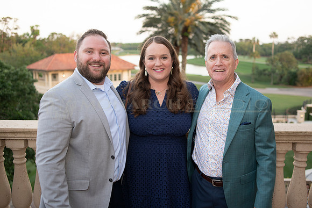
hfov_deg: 51.0
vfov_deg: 35.3
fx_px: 327
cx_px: 163
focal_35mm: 38
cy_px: 99
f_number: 2.5
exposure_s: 1/60
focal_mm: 35
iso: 125
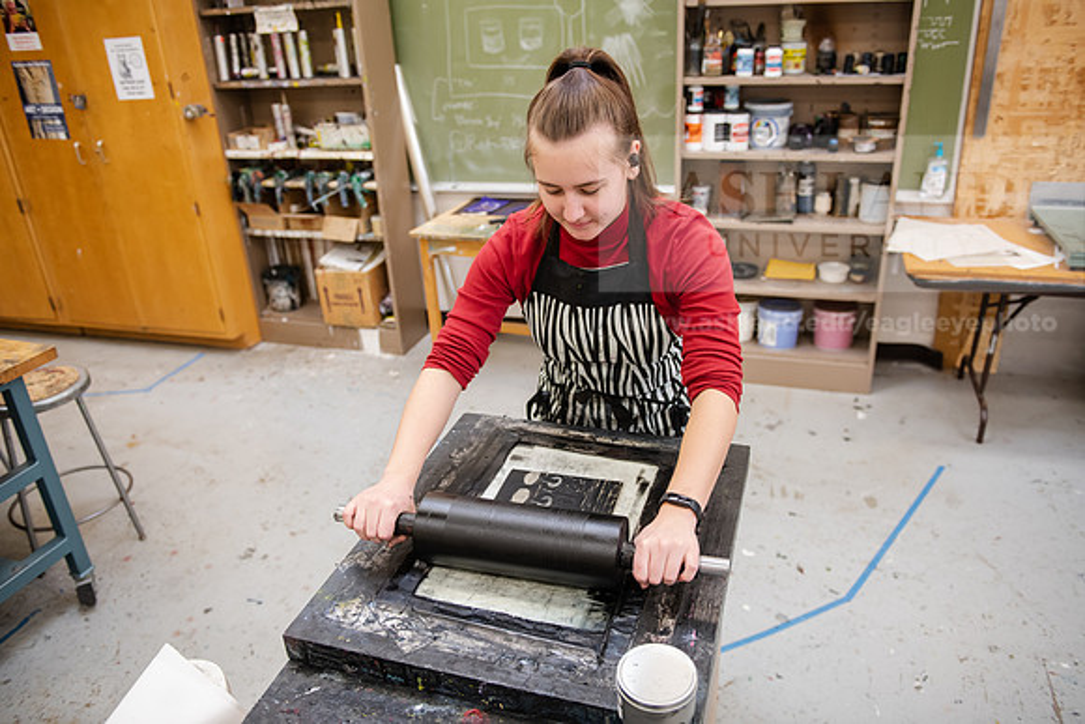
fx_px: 814
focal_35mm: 27
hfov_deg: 67.4
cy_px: 362
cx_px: 542
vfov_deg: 48.0
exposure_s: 1/200
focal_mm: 27
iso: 800
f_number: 3.2
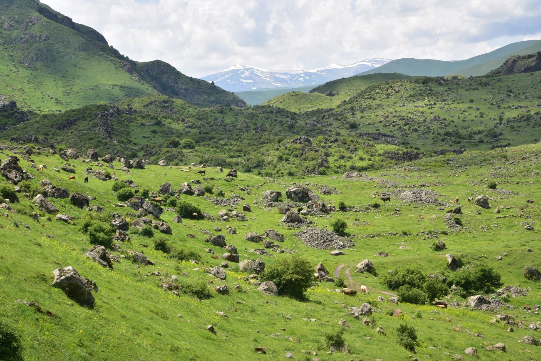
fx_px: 751
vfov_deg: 27.0
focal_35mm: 50
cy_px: 180
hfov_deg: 39.6
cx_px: 270
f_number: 14
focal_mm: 50
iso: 200
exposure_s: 1/125
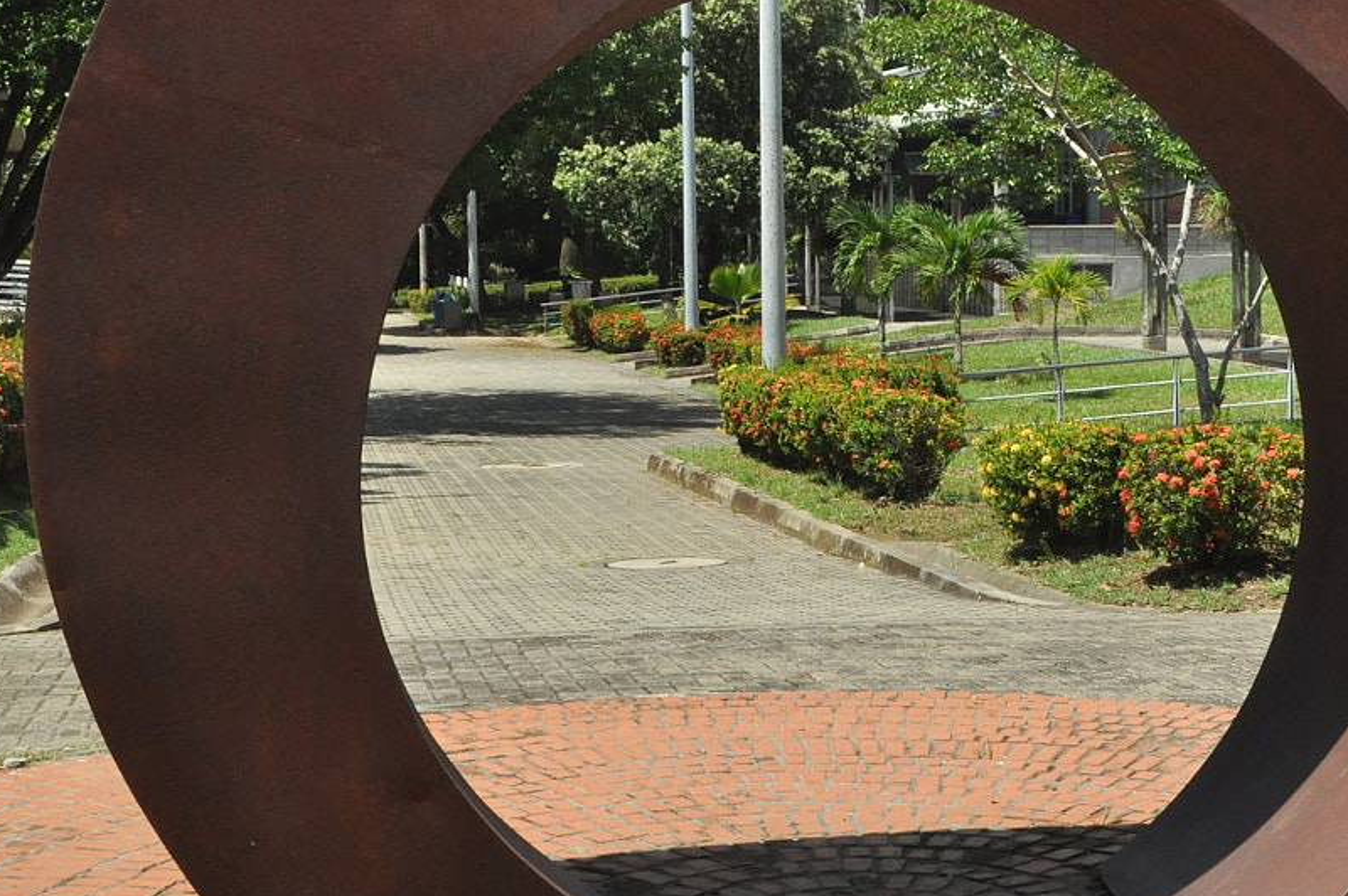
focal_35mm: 66
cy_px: 272
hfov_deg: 30.5
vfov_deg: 20.5
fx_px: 2469
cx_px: 812
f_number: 14
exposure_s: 1/800
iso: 800
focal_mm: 22
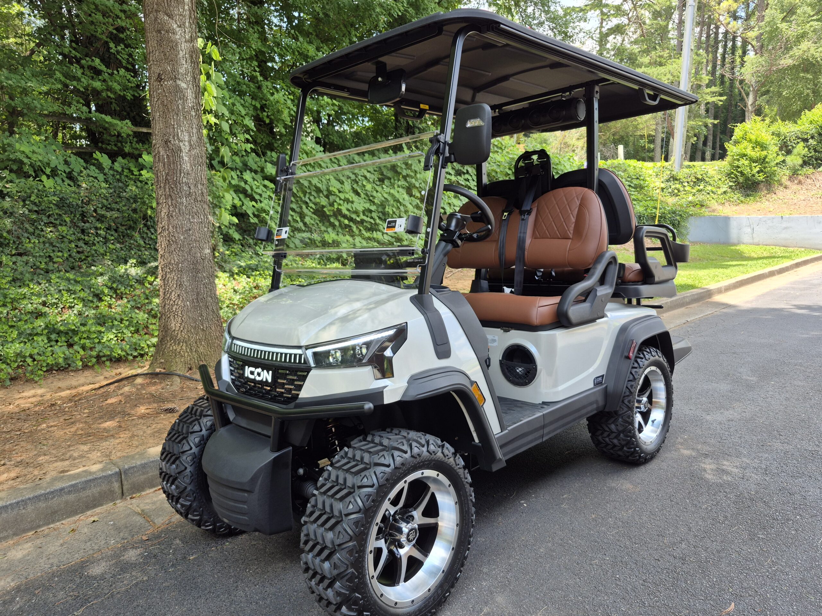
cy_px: 308
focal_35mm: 23
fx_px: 546
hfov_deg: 73.9
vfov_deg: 58.9
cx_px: 411
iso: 25
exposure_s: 1/225
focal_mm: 5.4
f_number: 1.8
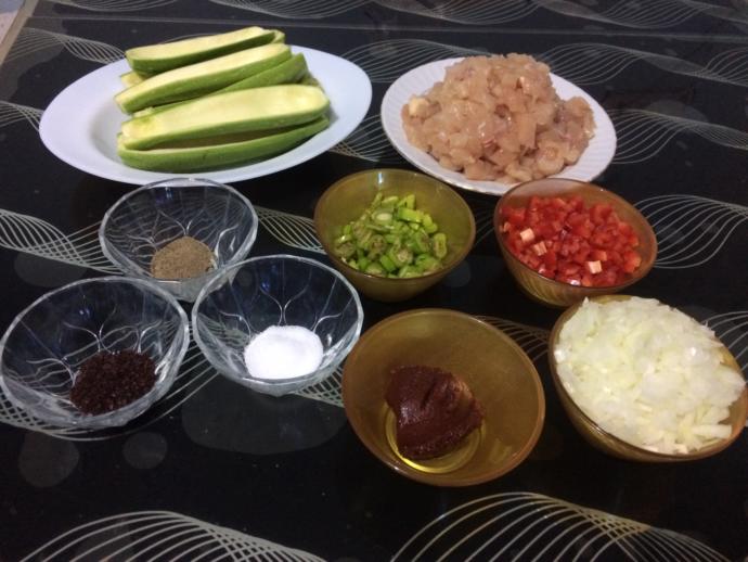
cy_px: 281
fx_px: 627
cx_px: 374
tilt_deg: -47.9
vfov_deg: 48.3
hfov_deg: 61.6
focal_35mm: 29
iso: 320
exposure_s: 1/17
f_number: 2.2
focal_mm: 4.15
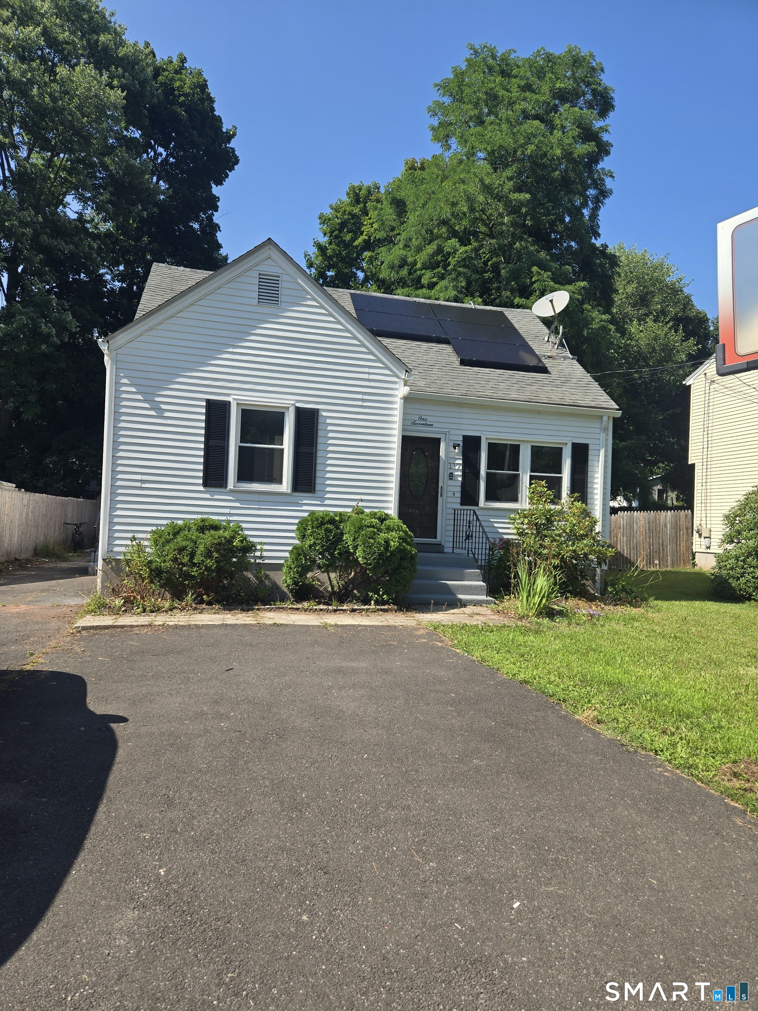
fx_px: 672
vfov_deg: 73.9
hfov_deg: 58.9
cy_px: 506
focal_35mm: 23
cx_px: 379
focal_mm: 5.4
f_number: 1.8
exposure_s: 1/1238
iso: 25
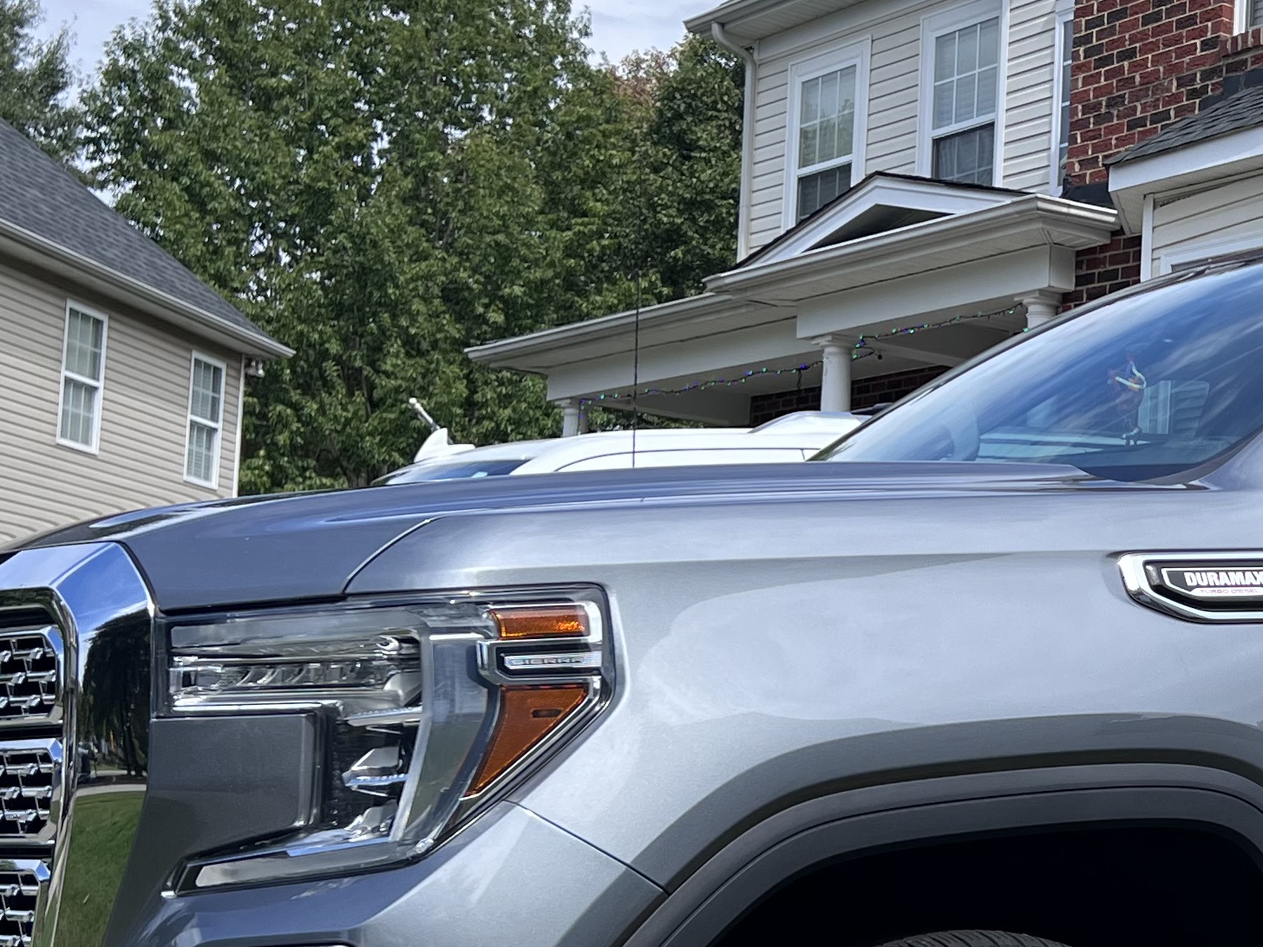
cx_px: 1310
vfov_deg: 20.4
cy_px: 578
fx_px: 2627
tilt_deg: +4.2
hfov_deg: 25.5
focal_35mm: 72
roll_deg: -2.1
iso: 50
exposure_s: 1/2994
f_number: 1.5
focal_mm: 5.7
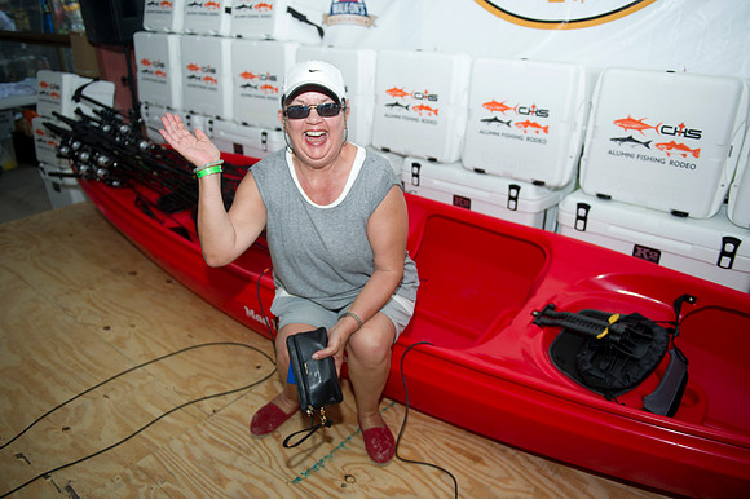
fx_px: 583
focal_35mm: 28
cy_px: 250
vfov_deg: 46.4
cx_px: 375
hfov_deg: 65.5
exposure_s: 1/200
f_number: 2.8
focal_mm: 28
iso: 400
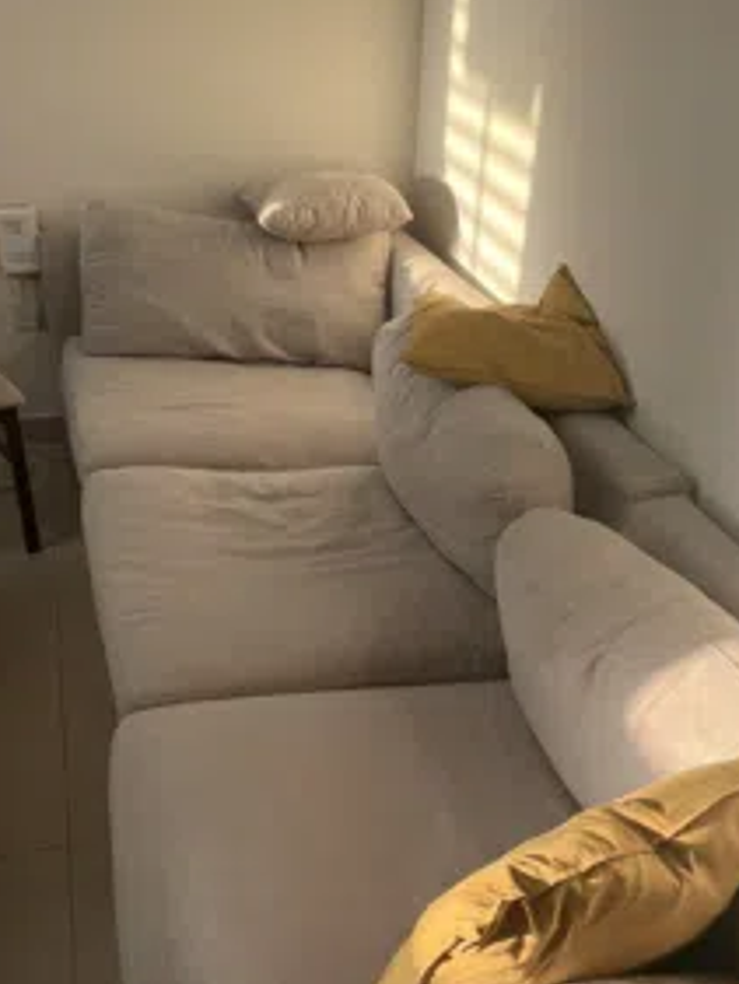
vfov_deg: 49.5
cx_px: 392
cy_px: 630
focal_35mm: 37
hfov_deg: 38.7
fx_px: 1052
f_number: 1.5
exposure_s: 1/60
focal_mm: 5.7
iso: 320
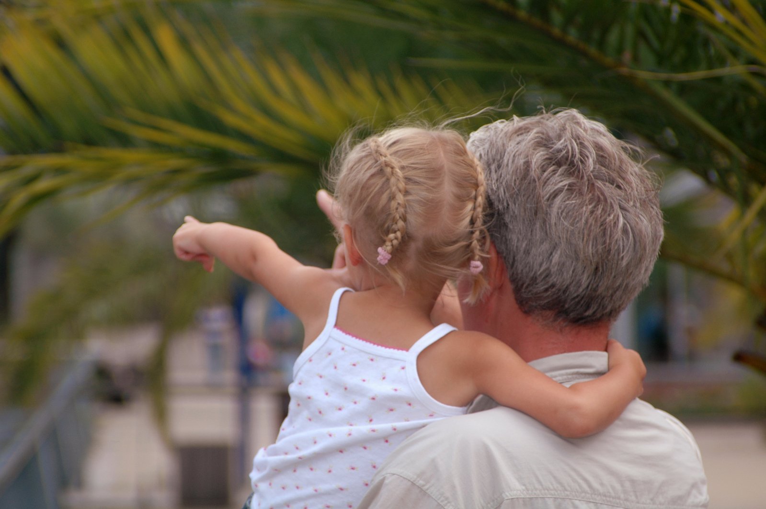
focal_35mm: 232
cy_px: 254
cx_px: 383
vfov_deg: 5.9
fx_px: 4942
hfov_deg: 8.9
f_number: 5.6
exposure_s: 1/250
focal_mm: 155
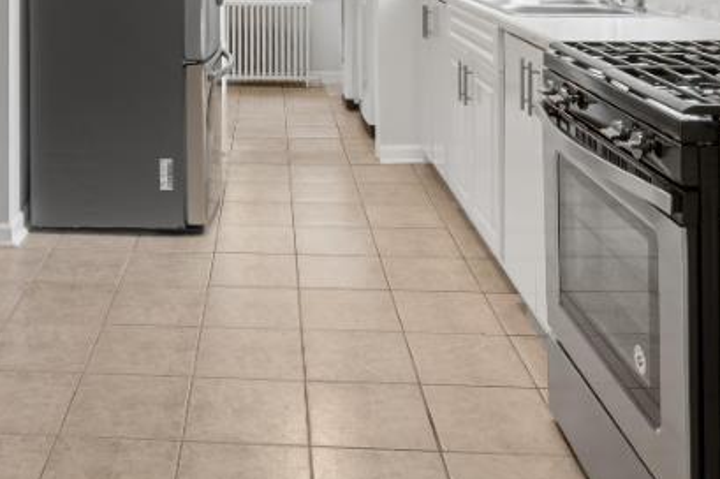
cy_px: -55
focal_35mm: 44
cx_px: 180
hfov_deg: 43.1
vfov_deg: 27.7
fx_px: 879
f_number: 7.1
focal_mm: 12
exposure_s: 1/100
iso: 250
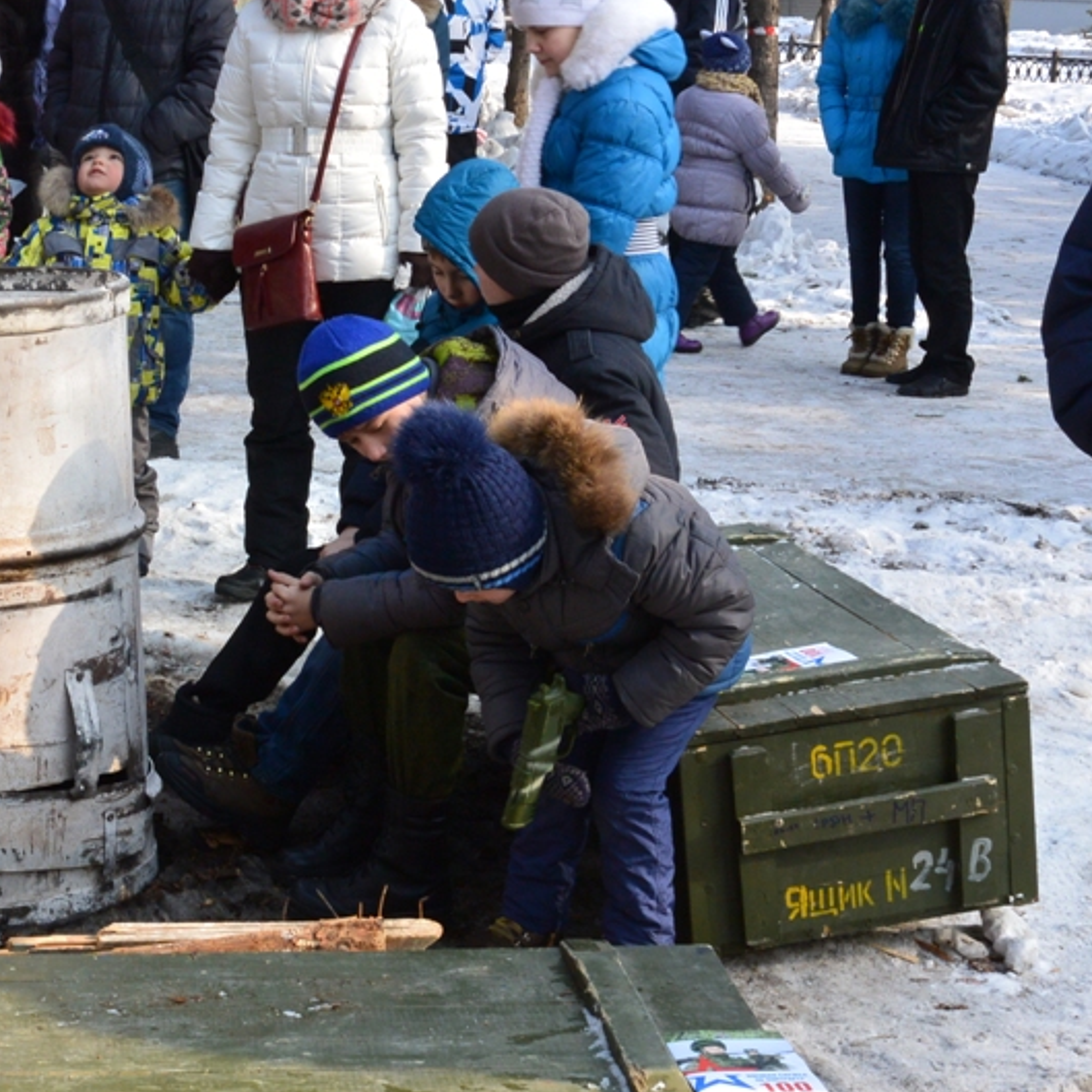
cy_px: 547
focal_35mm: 76
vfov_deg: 22.8
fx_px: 2712
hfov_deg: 22.6
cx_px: 336
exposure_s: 1/125
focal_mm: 22.1
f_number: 5
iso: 360
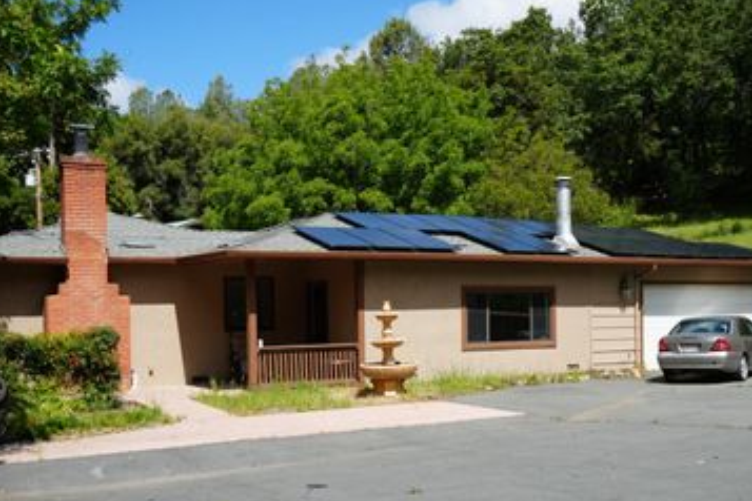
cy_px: 313
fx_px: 877
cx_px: 385
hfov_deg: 46.4
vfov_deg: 31.8
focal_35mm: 42
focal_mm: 30
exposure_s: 1/640
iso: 100
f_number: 5
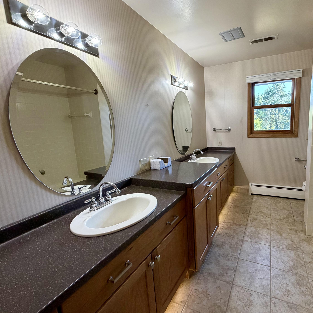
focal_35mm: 17
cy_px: 153
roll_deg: +2.4
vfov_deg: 84.0
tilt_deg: -9.3
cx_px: 201
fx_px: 174
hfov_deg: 82.0
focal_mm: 2.22
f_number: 2.2
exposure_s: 1/120
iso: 250
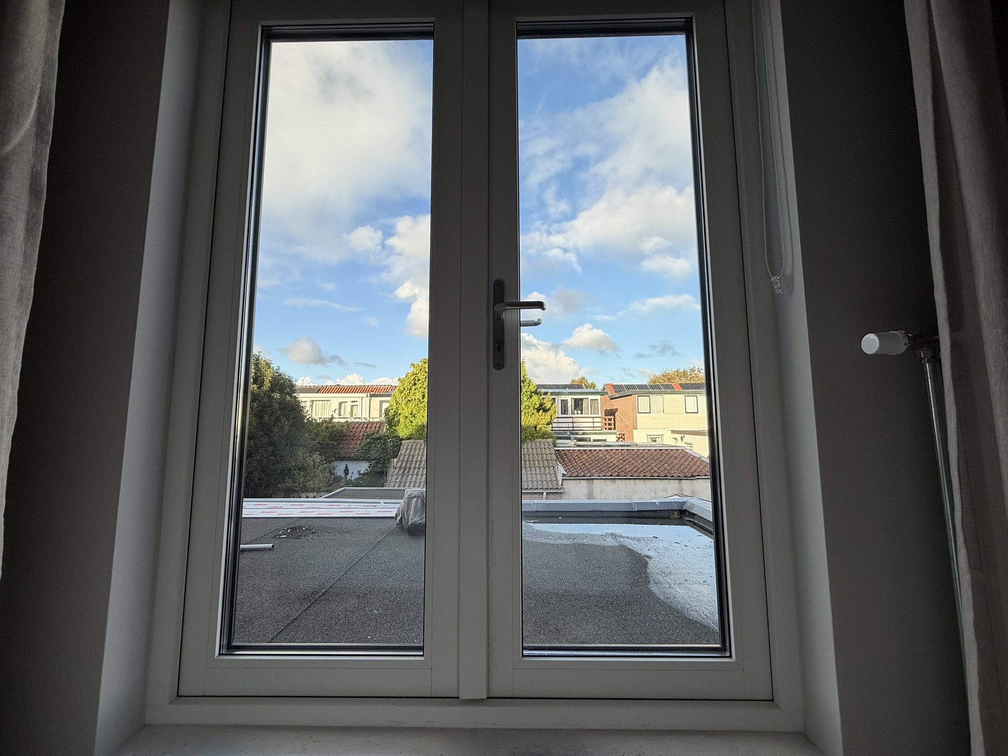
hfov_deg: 102.1
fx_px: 408
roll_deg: +0.1
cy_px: 378
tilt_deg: +5.9
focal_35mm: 14
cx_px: 504
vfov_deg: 85.7
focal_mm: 2.22
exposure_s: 1/502
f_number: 2.2
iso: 64
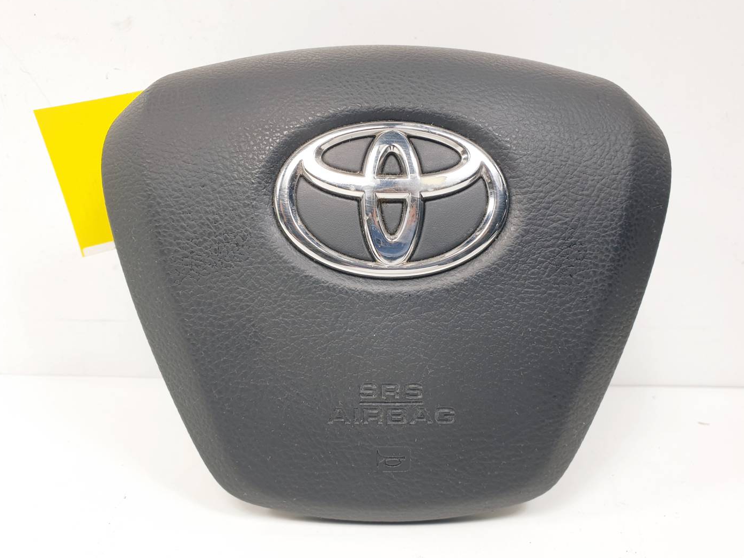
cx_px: 381
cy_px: 283
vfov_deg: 51.3
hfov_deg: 65.3
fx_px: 580
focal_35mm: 27
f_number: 2.4
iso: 50
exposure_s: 1/120
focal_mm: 4.3
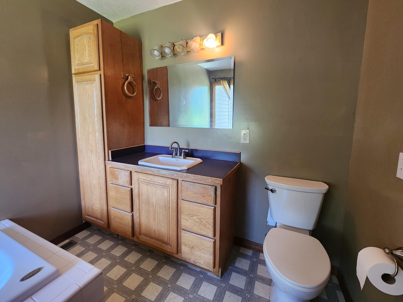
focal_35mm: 14
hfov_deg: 102.0
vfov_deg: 85.6
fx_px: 163
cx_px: 193
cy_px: 141
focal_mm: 2.2
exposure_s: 1/60
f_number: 2.2
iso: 400
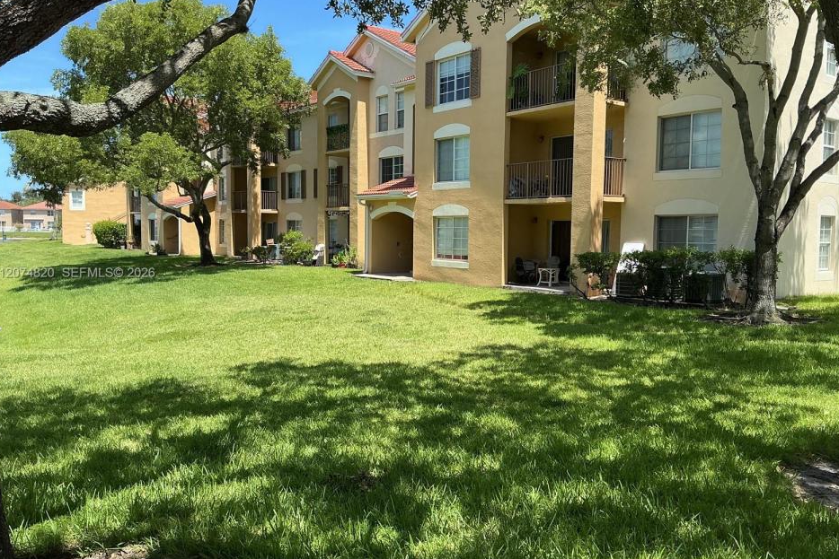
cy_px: 274
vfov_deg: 42.3
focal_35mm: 31
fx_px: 723
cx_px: 419
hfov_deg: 60.3
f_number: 1.8
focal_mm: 3
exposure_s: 1/719
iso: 25
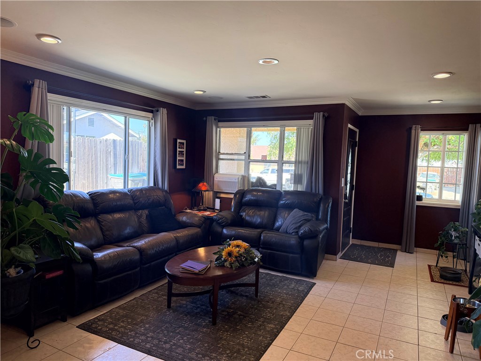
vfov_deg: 56.8
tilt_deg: -2.8
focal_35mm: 24
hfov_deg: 71.6
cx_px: 240
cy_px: 180
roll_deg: -1.9
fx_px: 333
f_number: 1.78
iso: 200
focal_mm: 6.76
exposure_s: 1/228
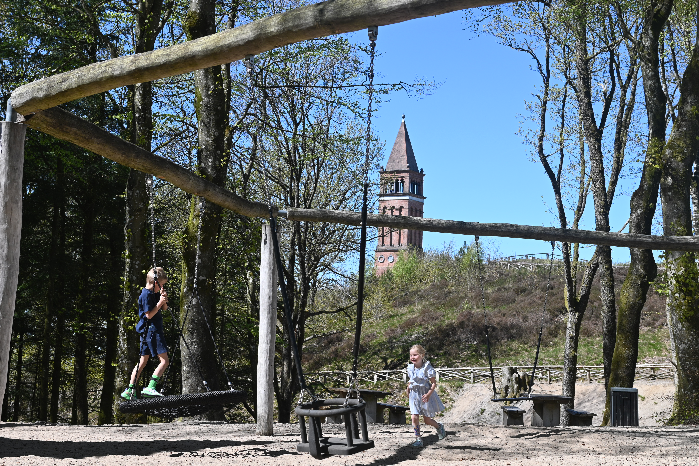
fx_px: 1165
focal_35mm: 60
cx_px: 350
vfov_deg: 22.6
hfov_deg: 33.4
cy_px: 233
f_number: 6.3
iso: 100
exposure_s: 1/320
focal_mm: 40
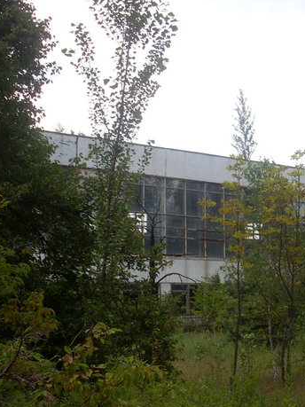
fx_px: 682
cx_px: 243
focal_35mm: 58
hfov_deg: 24.8
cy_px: 231
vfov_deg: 33.2
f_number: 3
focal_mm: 6.3
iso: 80
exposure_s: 1/250
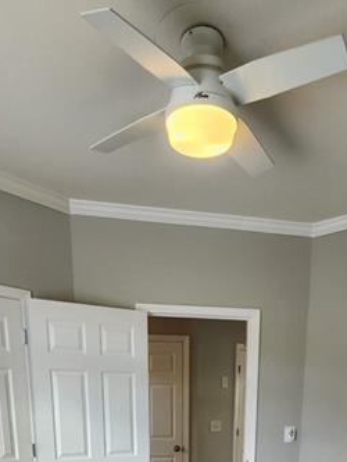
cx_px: 186
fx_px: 401
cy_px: 511
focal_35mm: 30
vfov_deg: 45.0
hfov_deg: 46.8
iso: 100
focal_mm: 2.2
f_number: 2.2
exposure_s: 1/60
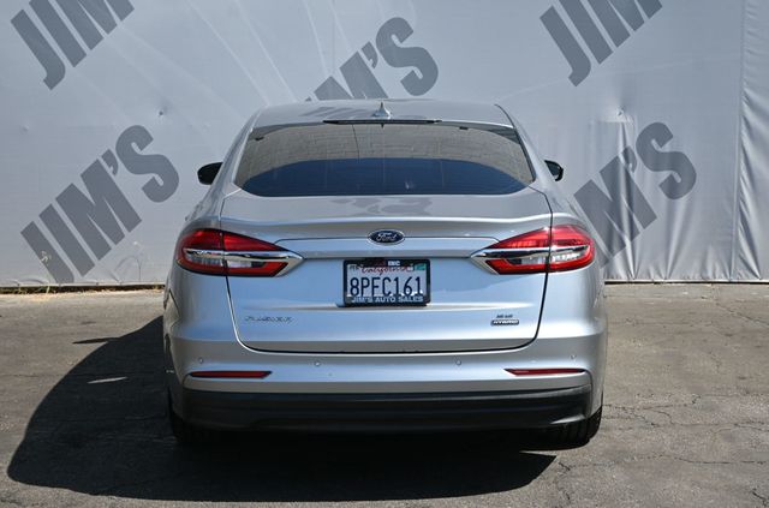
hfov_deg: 35.1
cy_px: 254
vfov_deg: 23.6
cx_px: 384
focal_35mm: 57
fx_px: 1214
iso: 100
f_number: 5.6
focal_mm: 38
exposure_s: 1/250
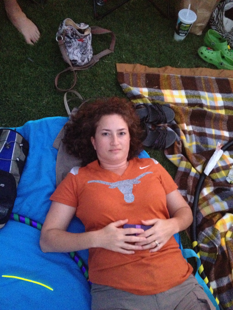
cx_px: 116
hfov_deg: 40.7
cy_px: 155
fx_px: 314
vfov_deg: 52.6
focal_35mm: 35
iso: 800
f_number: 2.4
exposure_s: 1/15
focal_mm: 4.28
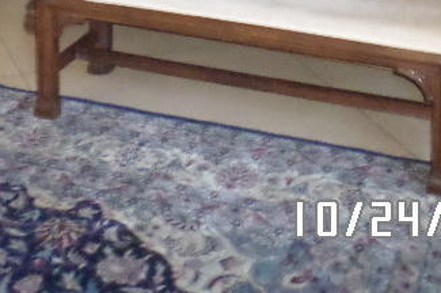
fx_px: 1003
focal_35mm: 82
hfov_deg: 24.8
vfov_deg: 14.7
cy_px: -227
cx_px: 205
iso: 640
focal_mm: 4.5
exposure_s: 1/15
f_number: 2.5
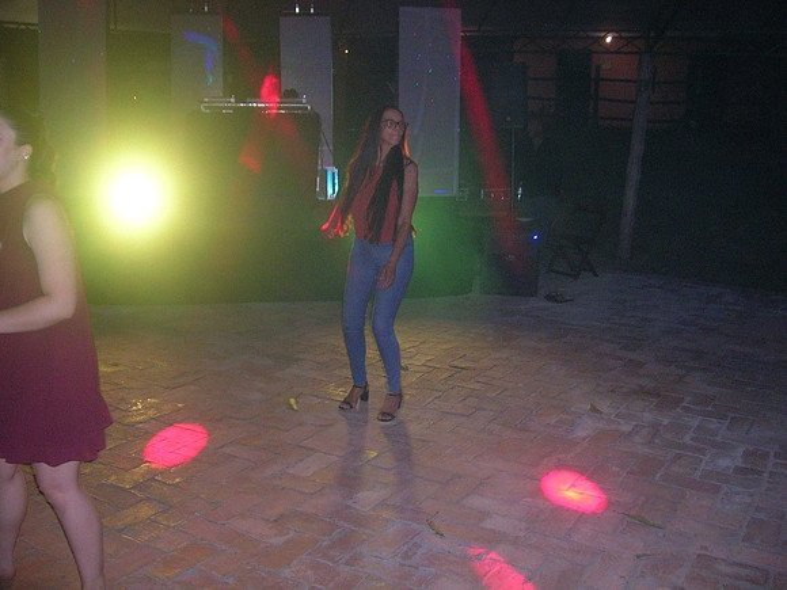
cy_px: 295
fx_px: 796
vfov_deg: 40.7
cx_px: 394
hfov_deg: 52.6
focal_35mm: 35
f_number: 2.8
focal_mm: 5.4
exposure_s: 1/60.1
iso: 200
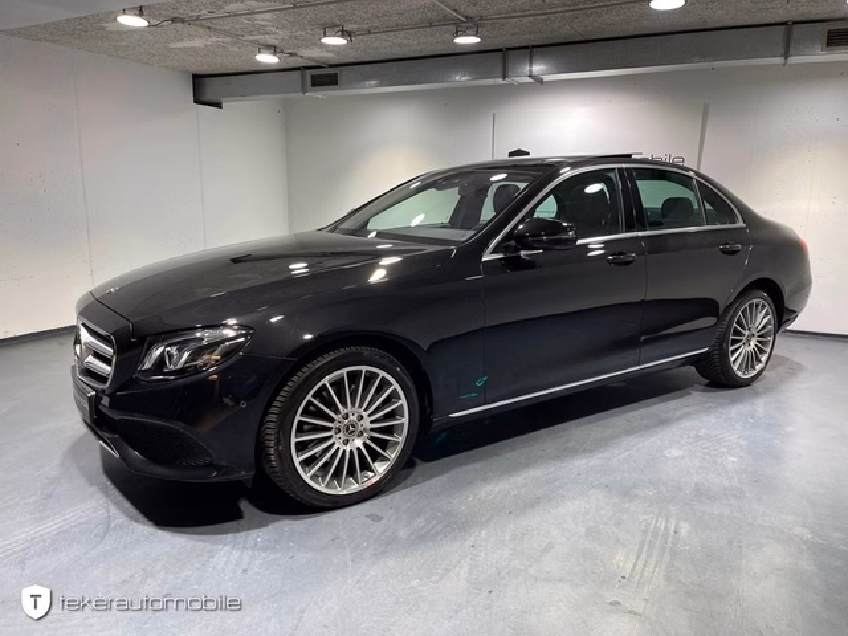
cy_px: 318
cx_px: 424
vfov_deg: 54.9
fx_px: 612
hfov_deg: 69.4
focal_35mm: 25
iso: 100
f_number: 1.6
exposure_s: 1/100
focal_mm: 5.1
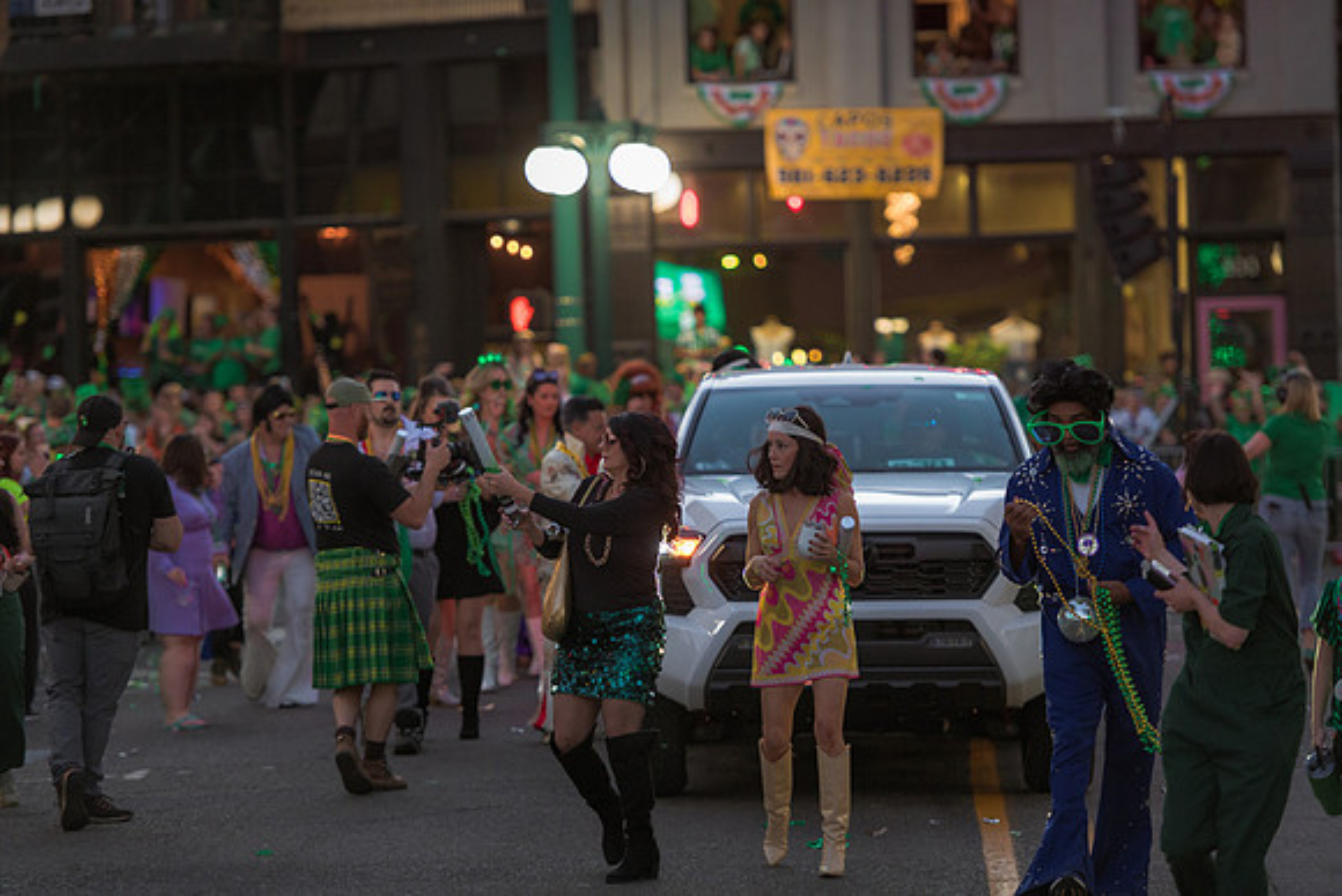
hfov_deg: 13.7
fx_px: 5593
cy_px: 448
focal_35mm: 150
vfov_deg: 9.2
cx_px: 671
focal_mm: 150
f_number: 2.8
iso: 2200
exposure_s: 1/250
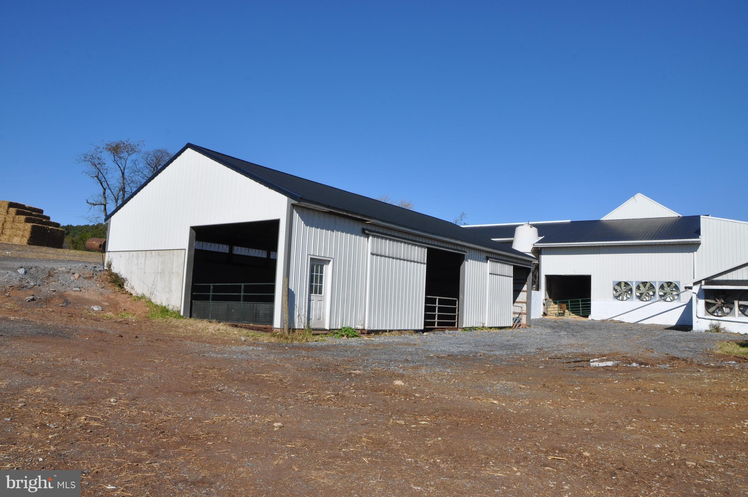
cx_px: 374
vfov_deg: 22.6
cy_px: 248
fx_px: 1245
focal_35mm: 60
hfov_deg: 33.4
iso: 200
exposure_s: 1/200
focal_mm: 40
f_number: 14
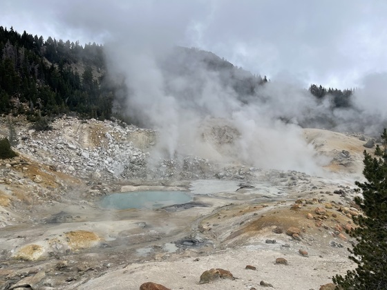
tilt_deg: -2.8
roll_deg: +0.0
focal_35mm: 25
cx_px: 194
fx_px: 279
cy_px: 145
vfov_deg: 54.9
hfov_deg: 69.4
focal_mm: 5.1
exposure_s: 1/2247
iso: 32
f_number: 1.6
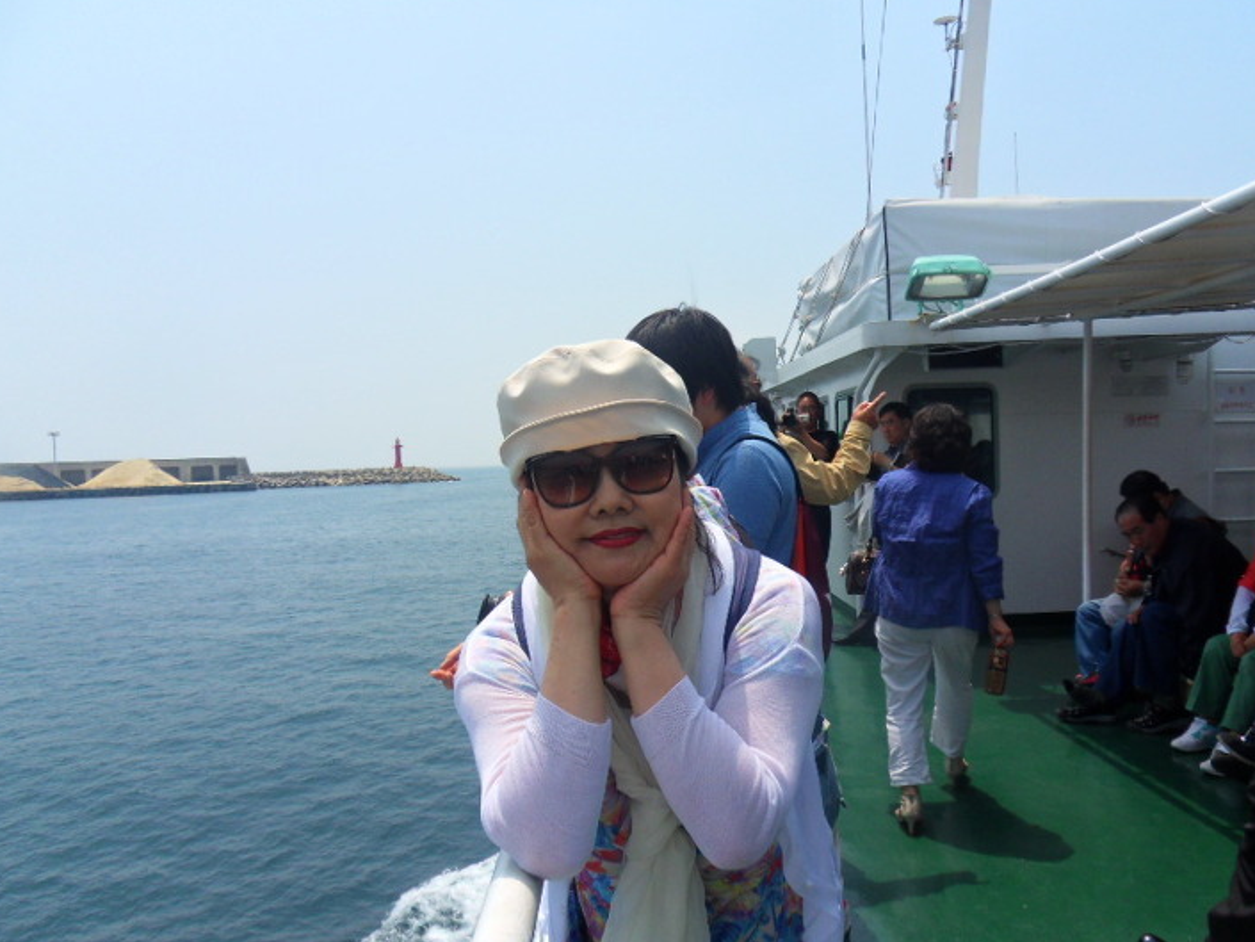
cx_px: 671
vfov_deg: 53.1
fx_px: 943
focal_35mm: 26
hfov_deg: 67.2
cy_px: 483
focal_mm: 4.2
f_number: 7.5
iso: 80
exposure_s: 1/250
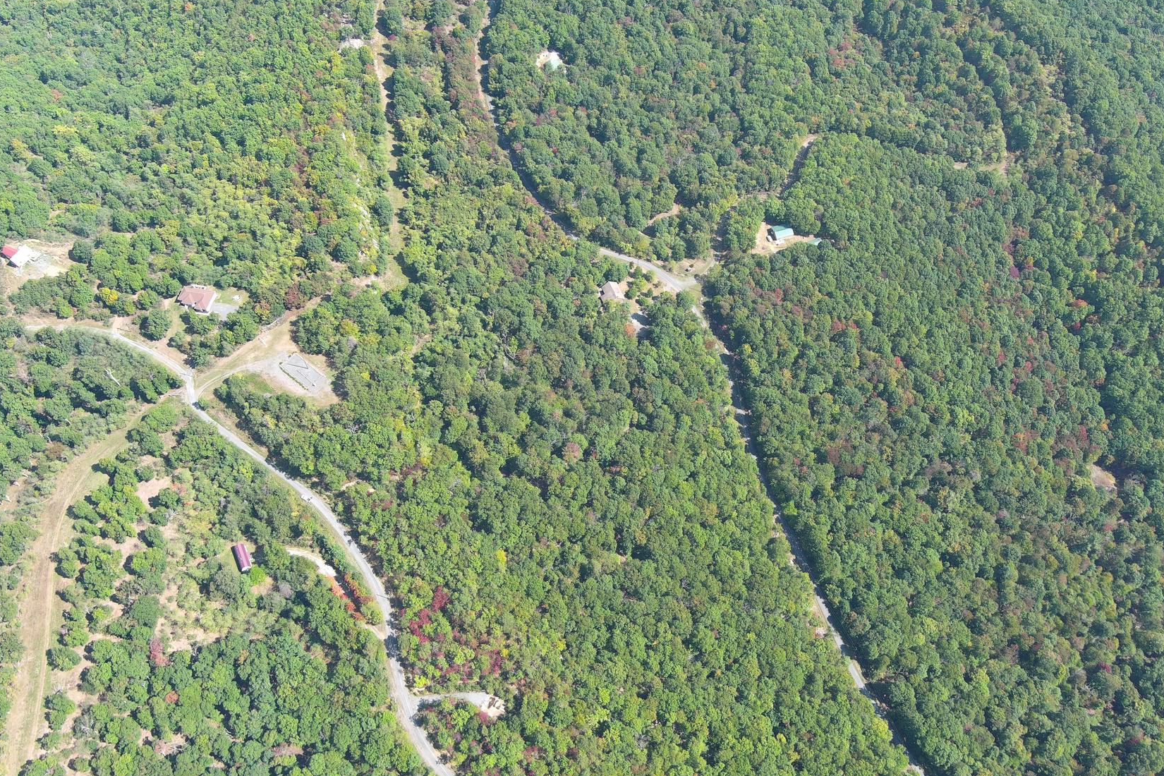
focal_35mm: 36
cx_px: 672
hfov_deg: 52.9
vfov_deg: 36.9
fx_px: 1164
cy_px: 398
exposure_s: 1/376
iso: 100
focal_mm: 10.57
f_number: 2.8
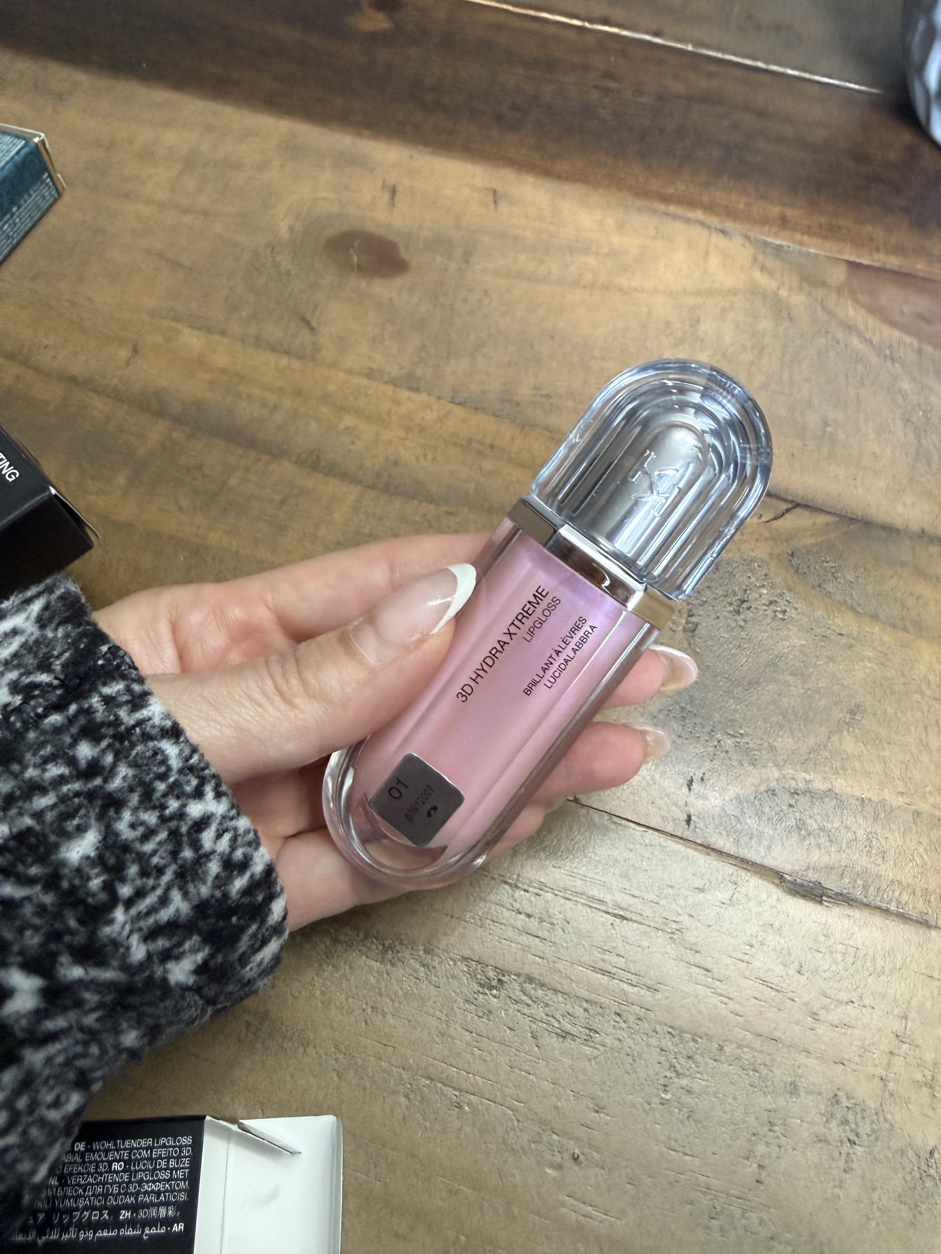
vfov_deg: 71.6
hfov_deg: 56.8
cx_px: 470
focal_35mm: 24
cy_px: 627
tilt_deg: -61.0
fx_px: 870
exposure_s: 1/60
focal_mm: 2.22
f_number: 2.2
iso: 320
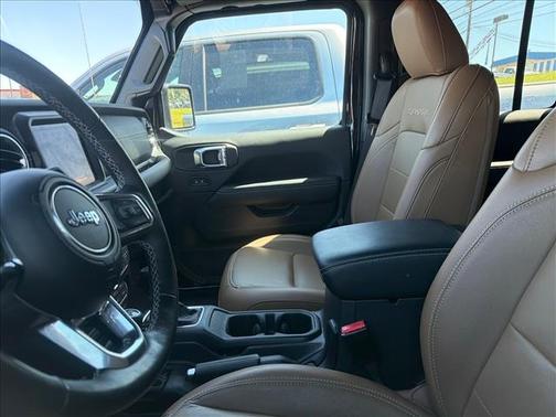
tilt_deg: -14.5
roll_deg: -0.3
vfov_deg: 56.8
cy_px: 208
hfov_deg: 71.6
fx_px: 385
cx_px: 278
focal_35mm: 24
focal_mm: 6.76
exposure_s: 1/235
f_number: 1.78
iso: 200
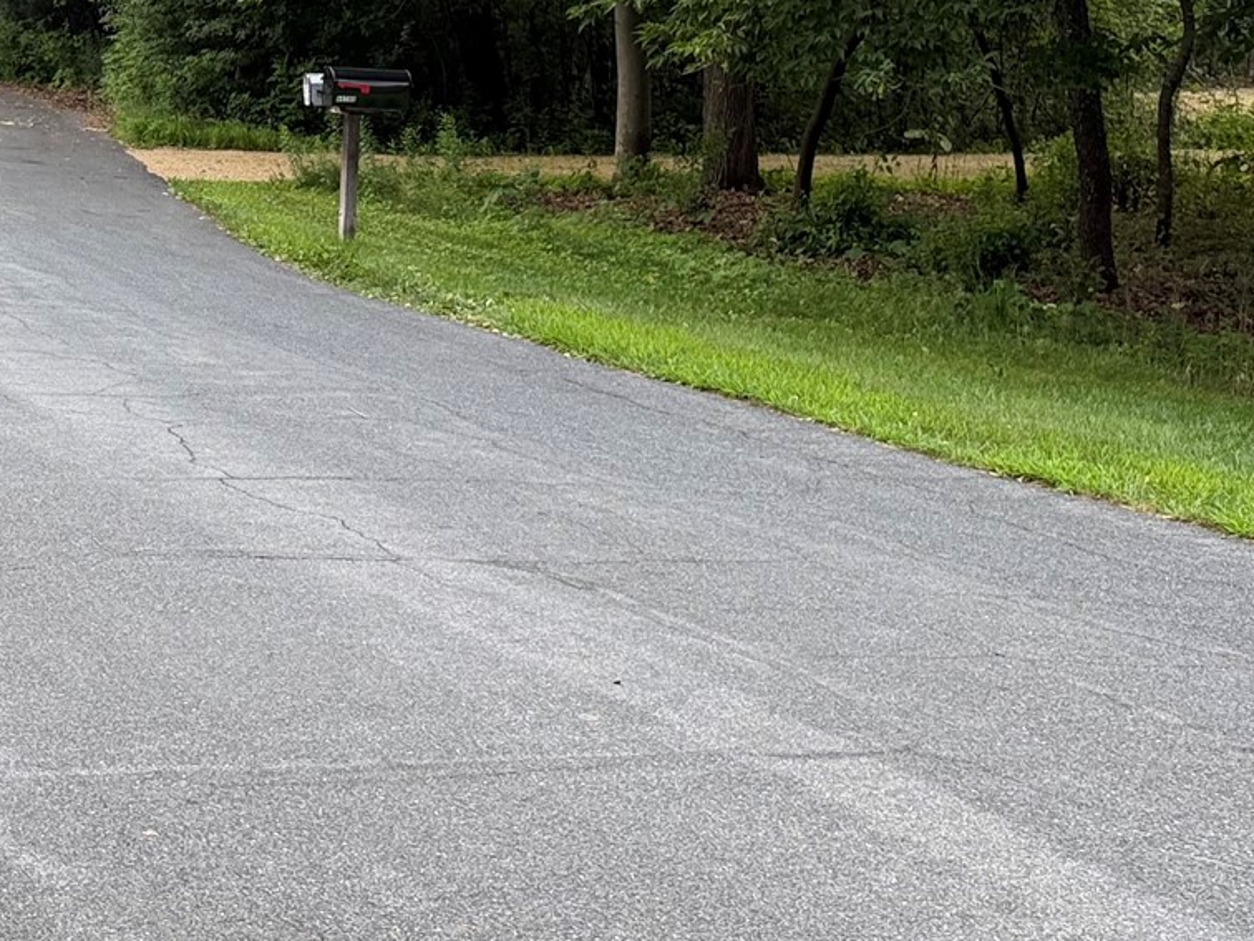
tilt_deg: -3.4
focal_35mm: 65
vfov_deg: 21.8
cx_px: -262
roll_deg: -1.3
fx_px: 2355
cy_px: 10
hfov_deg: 26.4
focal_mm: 6.76
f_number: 1.78
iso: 100
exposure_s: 1/931
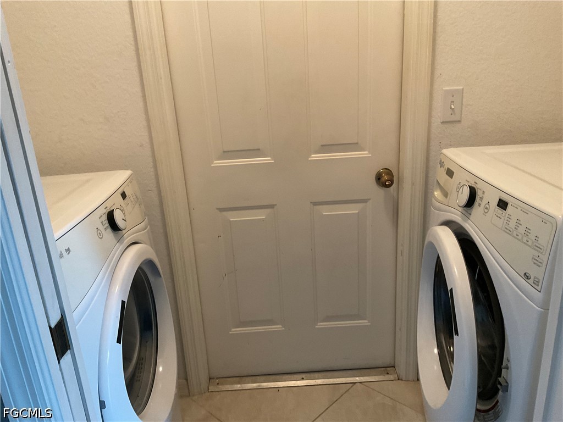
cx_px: 282
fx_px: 472
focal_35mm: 29
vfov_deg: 48.2
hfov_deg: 61.7
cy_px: 211
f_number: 1.8
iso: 200
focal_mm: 3
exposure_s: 1/60
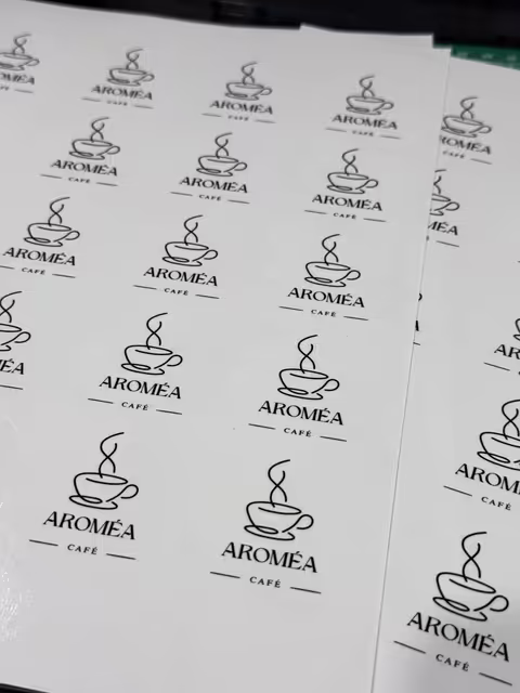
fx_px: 961
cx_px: 260
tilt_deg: -46.6
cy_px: 346
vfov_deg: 39.7
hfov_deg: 30.3
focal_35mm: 48
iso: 100
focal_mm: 6.76
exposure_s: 1/60
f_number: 1.78
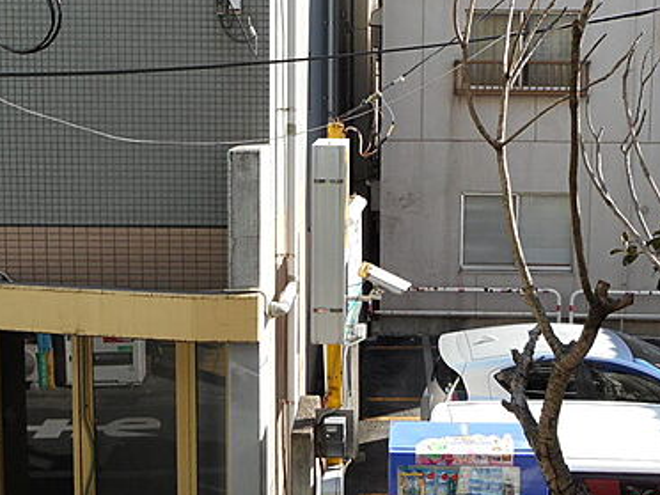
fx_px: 820
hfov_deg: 43.7
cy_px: 163
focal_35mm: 43
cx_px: 385
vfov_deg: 33.3
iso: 80
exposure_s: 1/250
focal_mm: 4.5
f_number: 3.7
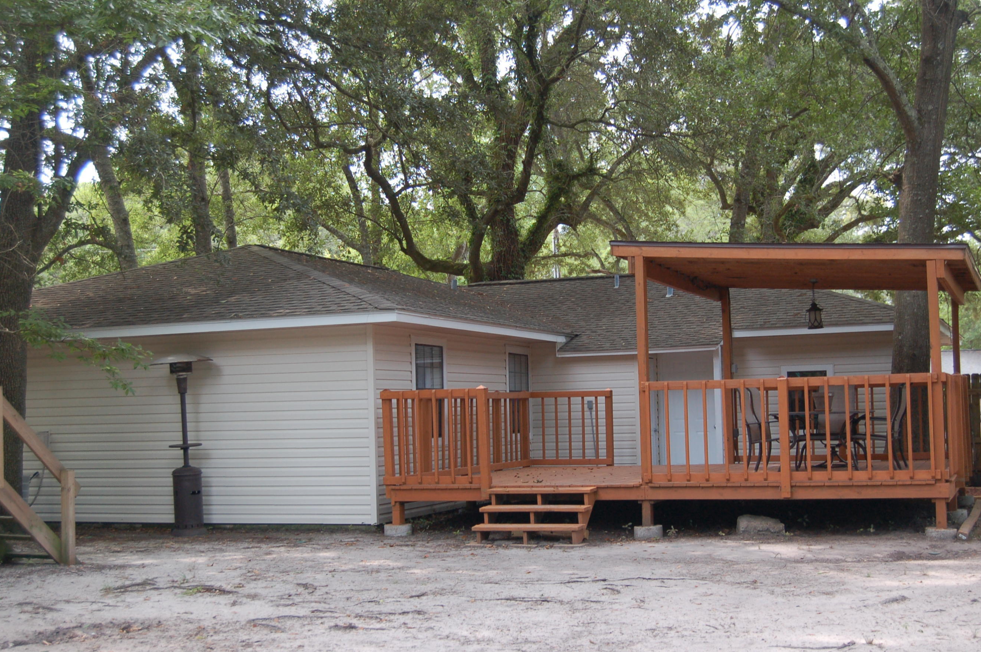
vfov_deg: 26.4
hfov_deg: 38.9
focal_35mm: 51
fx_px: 1388
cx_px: 512
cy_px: 331
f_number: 4.5
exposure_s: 1/80
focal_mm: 30
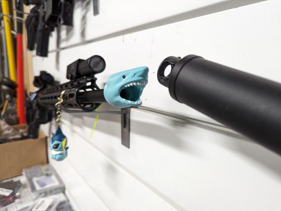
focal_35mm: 24
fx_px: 195
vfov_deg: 56.9
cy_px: 106
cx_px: 140
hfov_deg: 71.5
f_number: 1.85
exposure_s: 1/120
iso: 808
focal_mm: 6.81
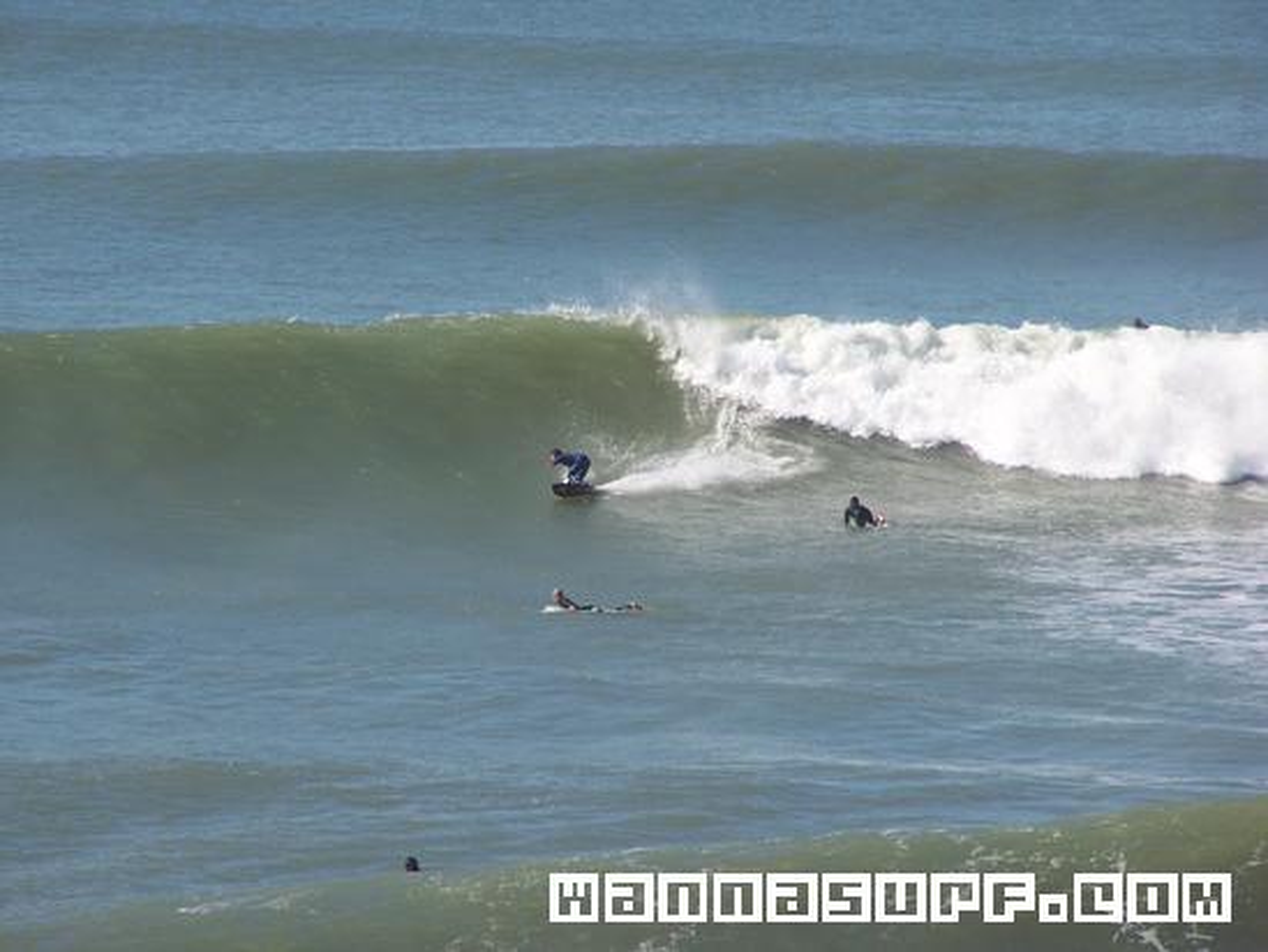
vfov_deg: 4.1
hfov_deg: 5.4
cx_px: 634
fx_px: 13446
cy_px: 476
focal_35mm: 367
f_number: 5
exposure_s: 1/500
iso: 80
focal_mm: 60.8
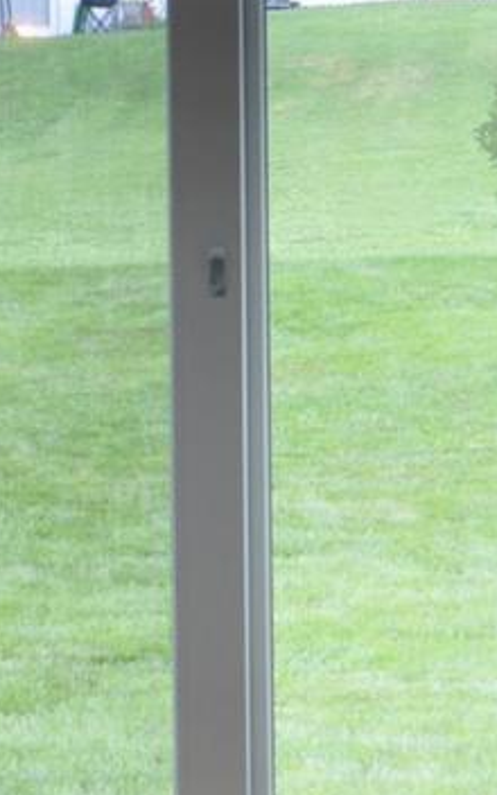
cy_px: 139
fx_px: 3467
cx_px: 0
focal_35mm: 160
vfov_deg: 13.0
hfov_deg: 8.2
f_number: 3.5
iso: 250
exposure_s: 1/125
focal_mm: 18
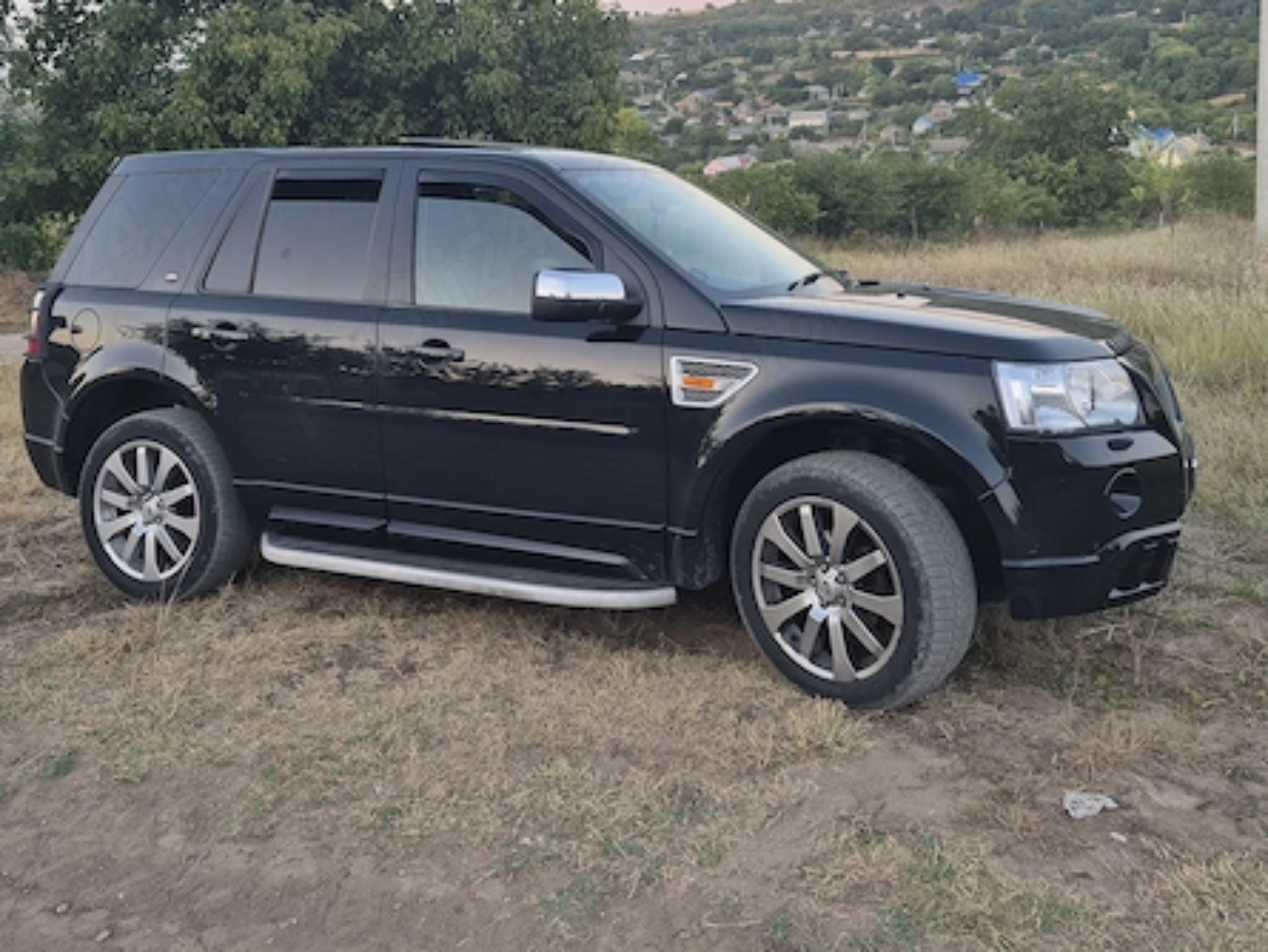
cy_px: 314
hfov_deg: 58.3
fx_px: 1136
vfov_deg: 44.8
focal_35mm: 31
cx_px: 661
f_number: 1.8
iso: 80
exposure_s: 1/180
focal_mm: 5.4
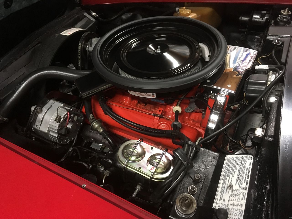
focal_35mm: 29
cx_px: 146
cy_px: 110
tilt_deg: -45.2
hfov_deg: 61.7
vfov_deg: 48.2
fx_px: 245
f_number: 2.2
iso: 250
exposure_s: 1/15
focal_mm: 4.15
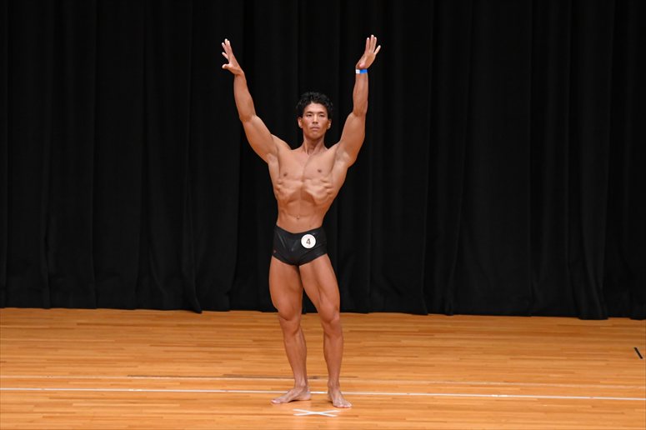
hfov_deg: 8.6
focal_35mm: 240
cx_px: 323
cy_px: 215
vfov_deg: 5.7
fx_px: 4305
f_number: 5.6
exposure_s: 1/400
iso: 3200
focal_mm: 160
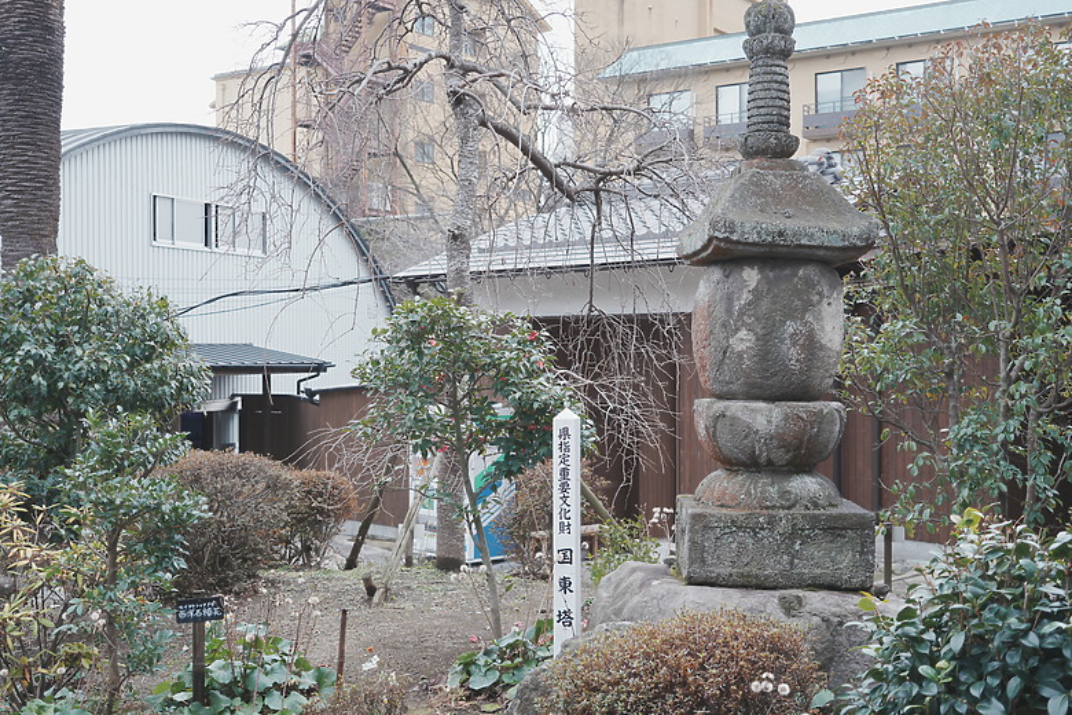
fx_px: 1251
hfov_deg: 46.4
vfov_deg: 31.9
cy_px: 358
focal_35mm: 42
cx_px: 536
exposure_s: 1/50
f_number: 4
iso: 160
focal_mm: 42
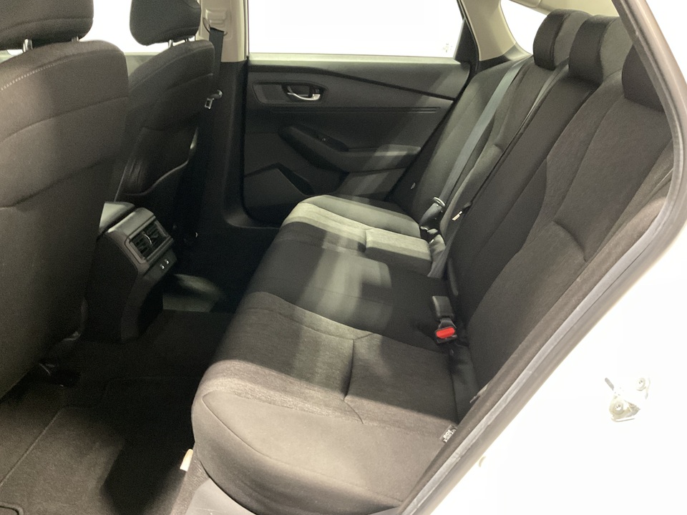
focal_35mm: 29
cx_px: 344
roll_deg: -2.0
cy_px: 258
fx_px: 576
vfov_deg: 48.2
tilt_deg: -22.6
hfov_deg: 61.7
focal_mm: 3
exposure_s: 1/30
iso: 500
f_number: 1.8
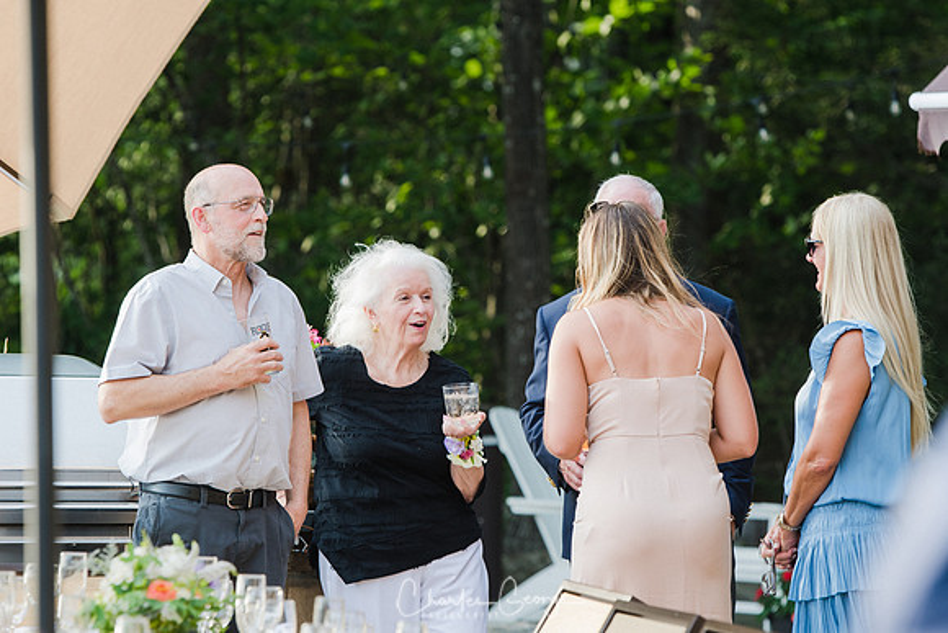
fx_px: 6519
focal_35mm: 248
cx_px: 474
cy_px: 316
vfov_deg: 5.6
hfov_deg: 8.3
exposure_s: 1/125
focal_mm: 165
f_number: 4.5
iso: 200
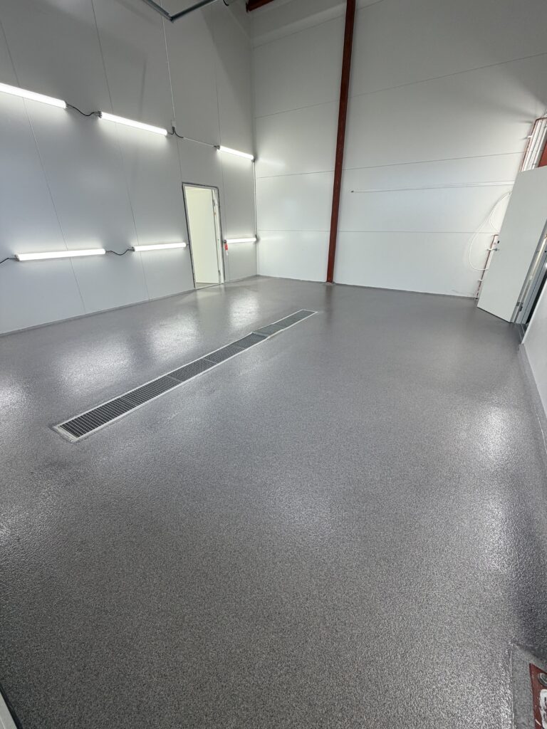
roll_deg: +0.4
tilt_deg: -26.1
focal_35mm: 14
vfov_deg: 102.1
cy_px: 364
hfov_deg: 85.7
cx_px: 274
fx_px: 295
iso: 100
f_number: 2.2
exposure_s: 1/121
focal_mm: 2.22
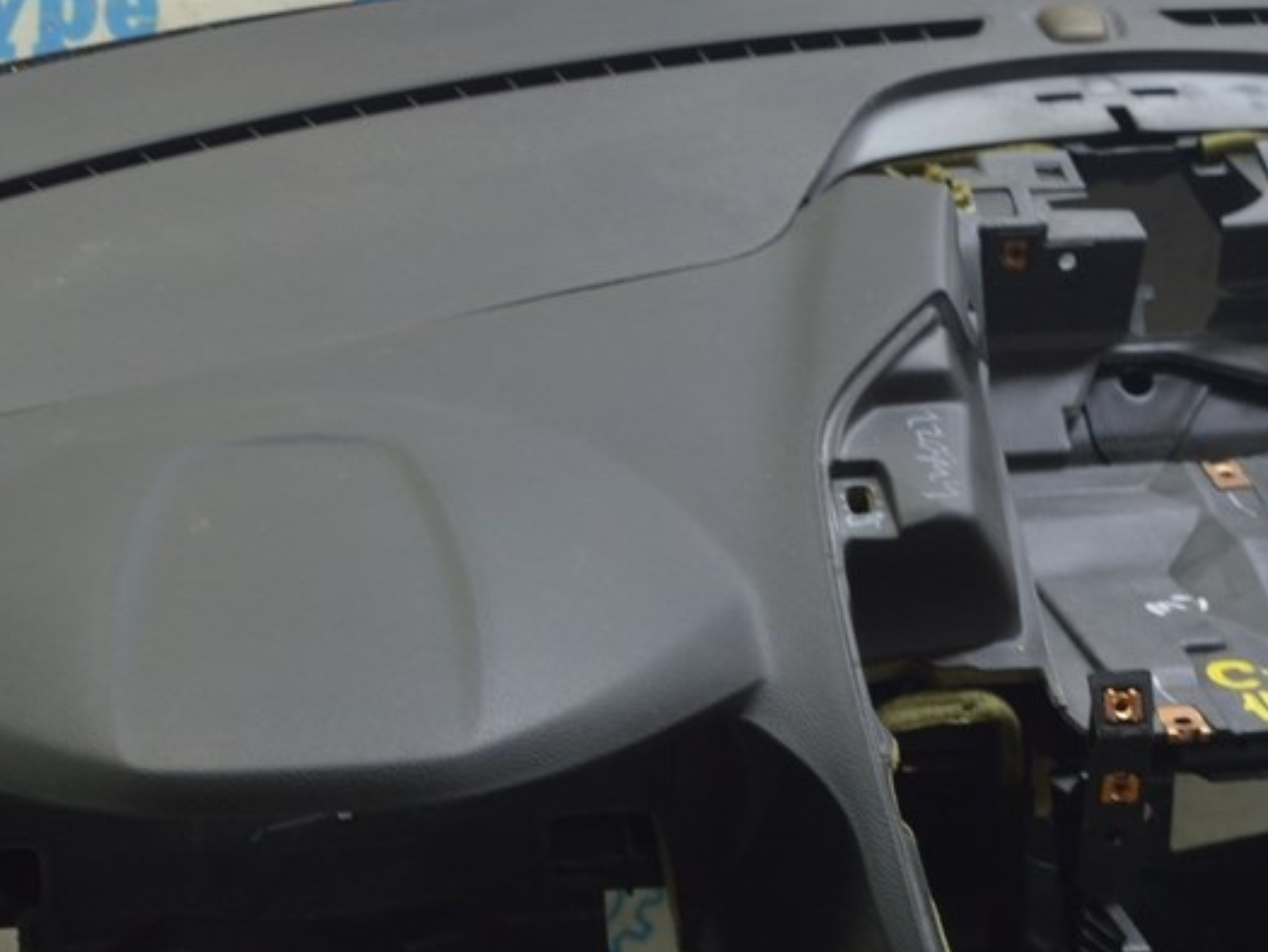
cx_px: 319
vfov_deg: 19.3
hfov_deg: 25.4
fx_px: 2782
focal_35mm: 76
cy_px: 683
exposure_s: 1/20
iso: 400
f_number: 5.6
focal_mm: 27
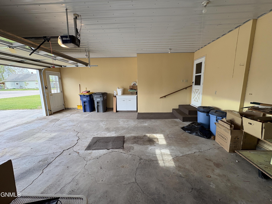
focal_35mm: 14
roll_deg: +1.4
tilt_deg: -6.9
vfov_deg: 85.7
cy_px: 102
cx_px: 136
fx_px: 110
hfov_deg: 102.1
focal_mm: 2.22
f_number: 2.2
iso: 50
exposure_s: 1/99
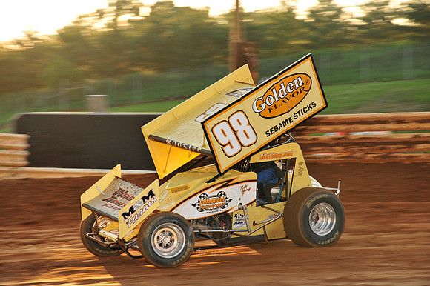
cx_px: 215
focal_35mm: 145
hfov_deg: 14.2
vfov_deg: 9.5
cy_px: 143
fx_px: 1731
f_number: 7.1
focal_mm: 145
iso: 640
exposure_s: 1/320
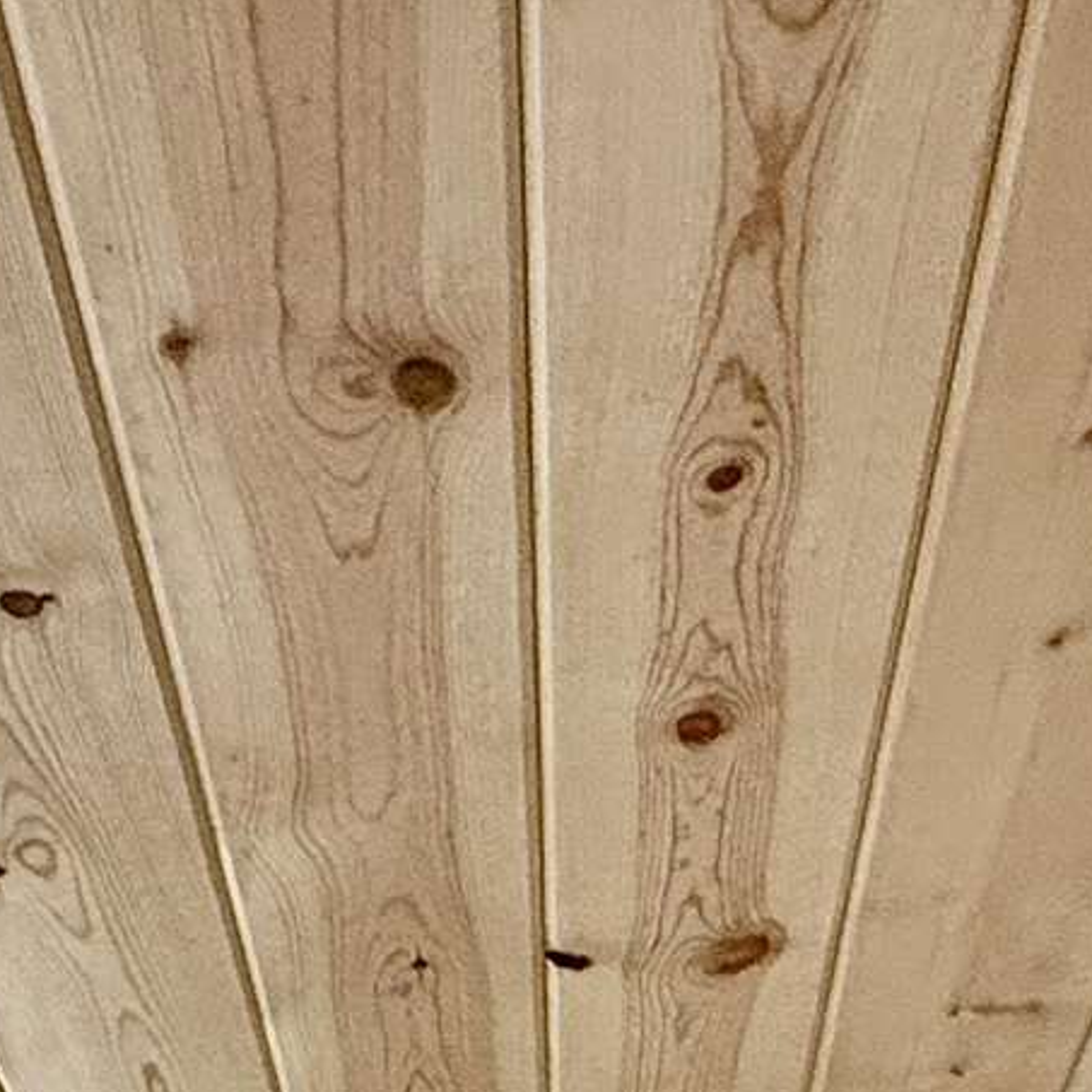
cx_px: 429
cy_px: 2729
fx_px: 2998
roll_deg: +2.9
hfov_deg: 20.6
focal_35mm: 84
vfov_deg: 13.7
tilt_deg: -7.7
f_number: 2.2
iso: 200
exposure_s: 1/99
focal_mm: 2.22
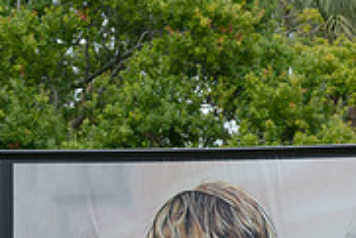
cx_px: 65
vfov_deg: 4.1
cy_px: 300
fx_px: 3345
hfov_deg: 6.1
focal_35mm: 338
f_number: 6.3
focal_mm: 70
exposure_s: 1/640
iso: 200
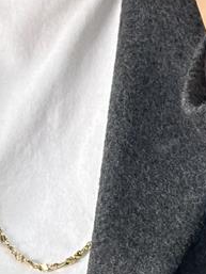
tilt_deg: -33.2
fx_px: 2371
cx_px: 25
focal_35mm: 299
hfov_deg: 5.0
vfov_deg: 6.4
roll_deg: -1.0
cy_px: 553
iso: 160
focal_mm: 6.86
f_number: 1.78
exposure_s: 1/100
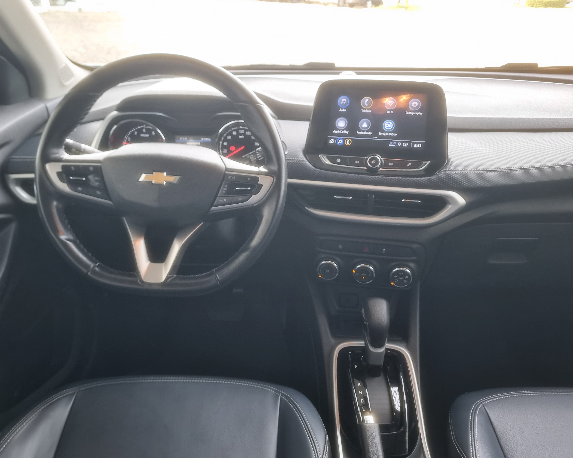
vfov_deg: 51.5
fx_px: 475
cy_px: 222
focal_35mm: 28
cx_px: 265
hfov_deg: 62.1
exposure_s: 1/120
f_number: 1.8
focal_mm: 5.4
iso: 250
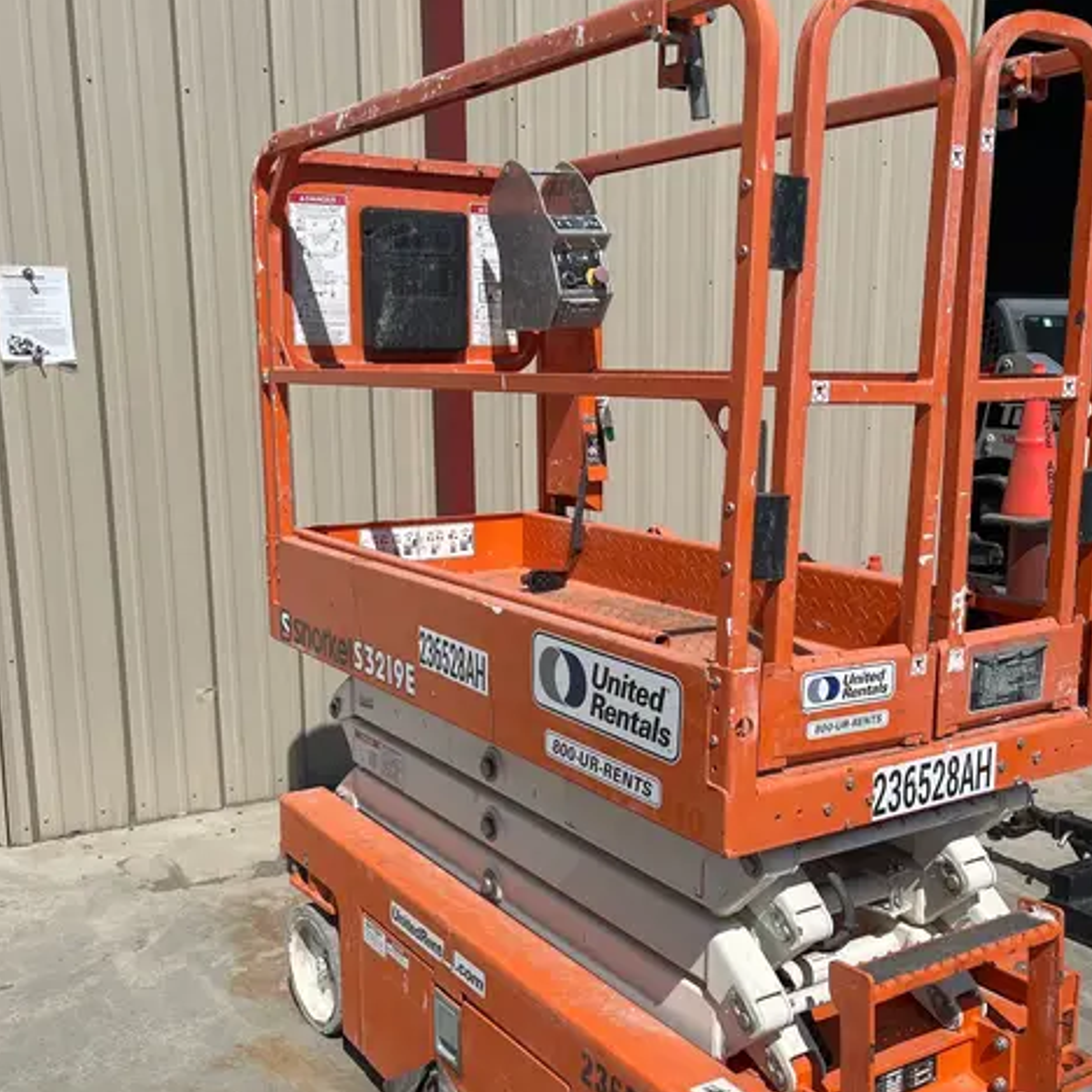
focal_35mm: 36
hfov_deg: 46.0
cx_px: 558
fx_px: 1285
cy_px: 631
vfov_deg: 45.9
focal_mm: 5.1
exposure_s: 1/6897
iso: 50
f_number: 1.6
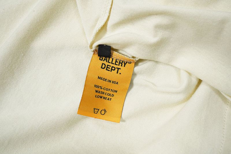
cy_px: 77
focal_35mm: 35
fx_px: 225
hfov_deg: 54.4
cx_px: 116
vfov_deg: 37.8
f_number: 10
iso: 1600
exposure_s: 1/100
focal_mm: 35
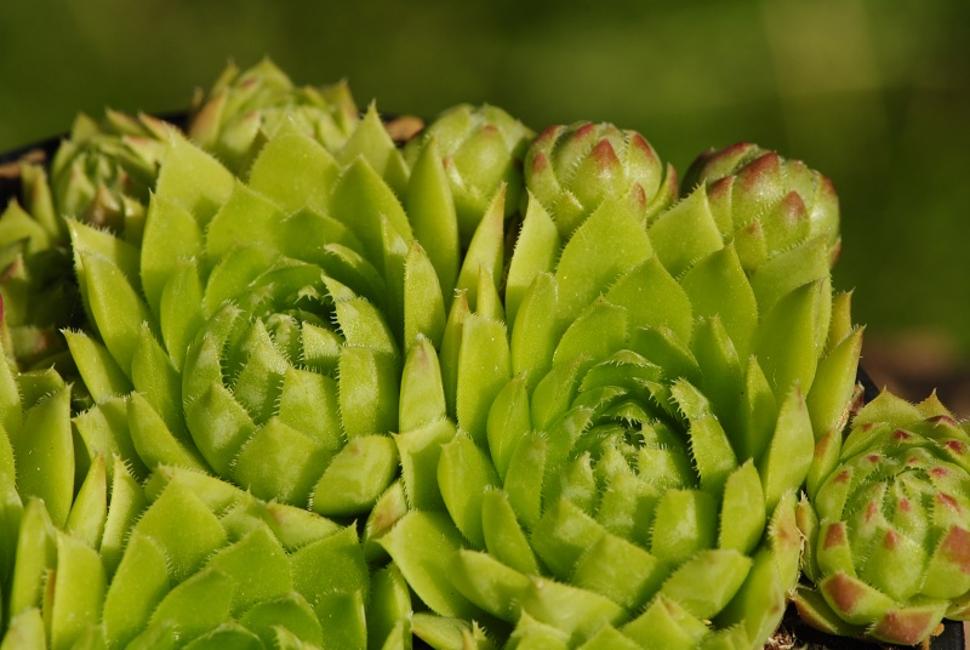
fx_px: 3440
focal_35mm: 128
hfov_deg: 16.0
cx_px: 485
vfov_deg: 10.8
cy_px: 325
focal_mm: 85
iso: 100
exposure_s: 1/125
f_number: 14
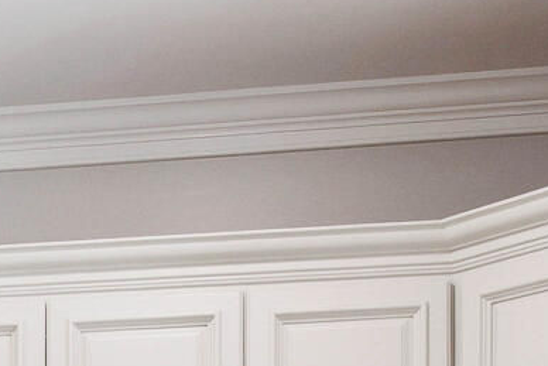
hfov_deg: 16.7
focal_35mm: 116
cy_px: 749
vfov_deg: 10.7
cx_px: -162
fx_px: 1766
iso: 100
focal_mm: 10
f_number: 8
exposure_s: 1/2.5
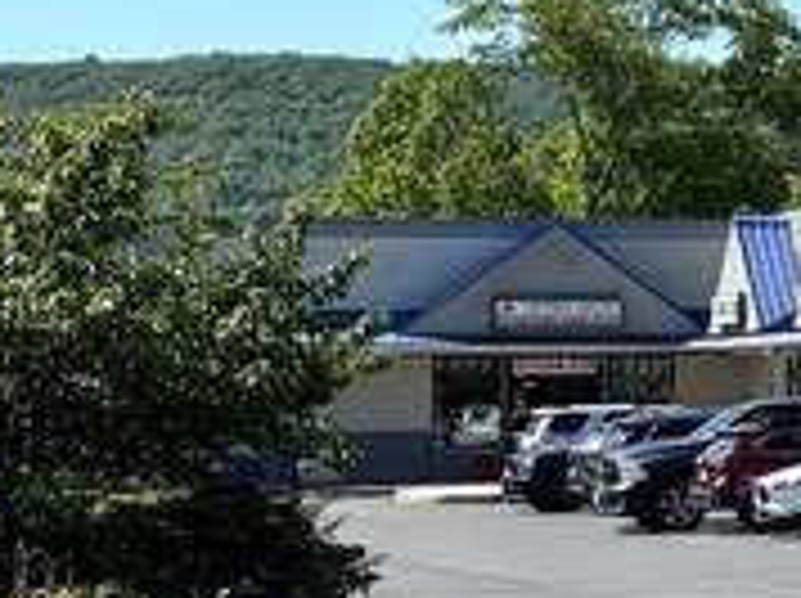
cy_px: 225
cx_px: 1814
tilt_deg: +1.4
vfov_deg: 7.9
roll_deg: +0.0
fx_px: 4321
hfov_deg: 9.6
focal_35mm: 187
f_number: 1.6
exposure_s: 1/3021
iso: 50
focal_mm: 5.96
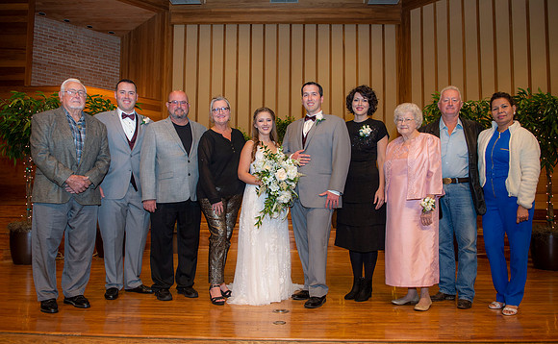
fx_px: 431
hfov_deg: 65.8
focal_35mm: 28
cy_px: 184
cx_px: 273
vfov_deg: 43.5
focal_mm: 26
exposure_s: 1/200
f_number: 3.5
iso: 800
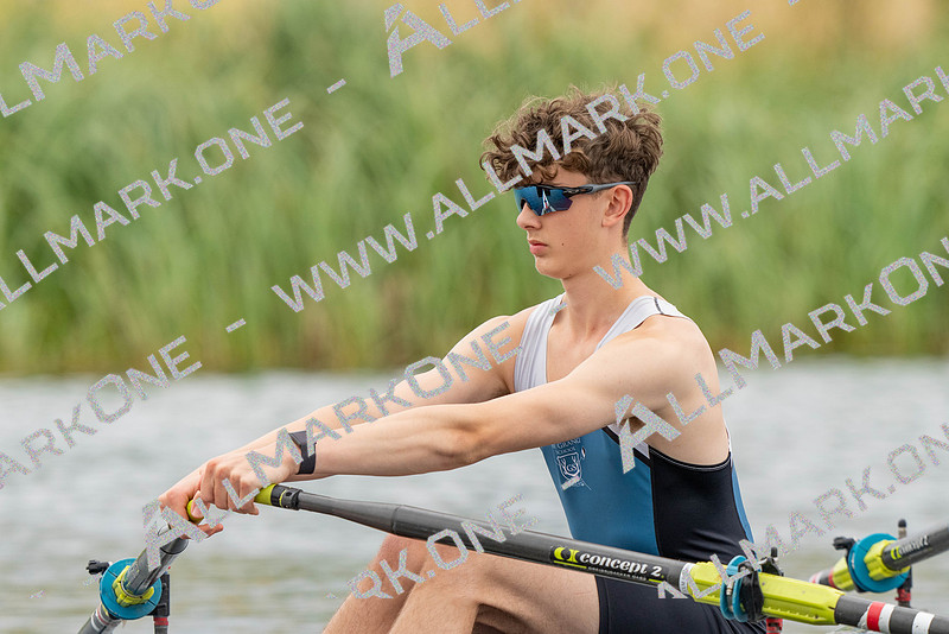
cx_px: 474
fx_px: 15822
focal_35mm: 600
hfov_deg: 3.4
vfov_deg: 2.3
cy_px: 317
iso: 320
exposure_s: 1/1250
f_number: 4.5
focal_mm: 400
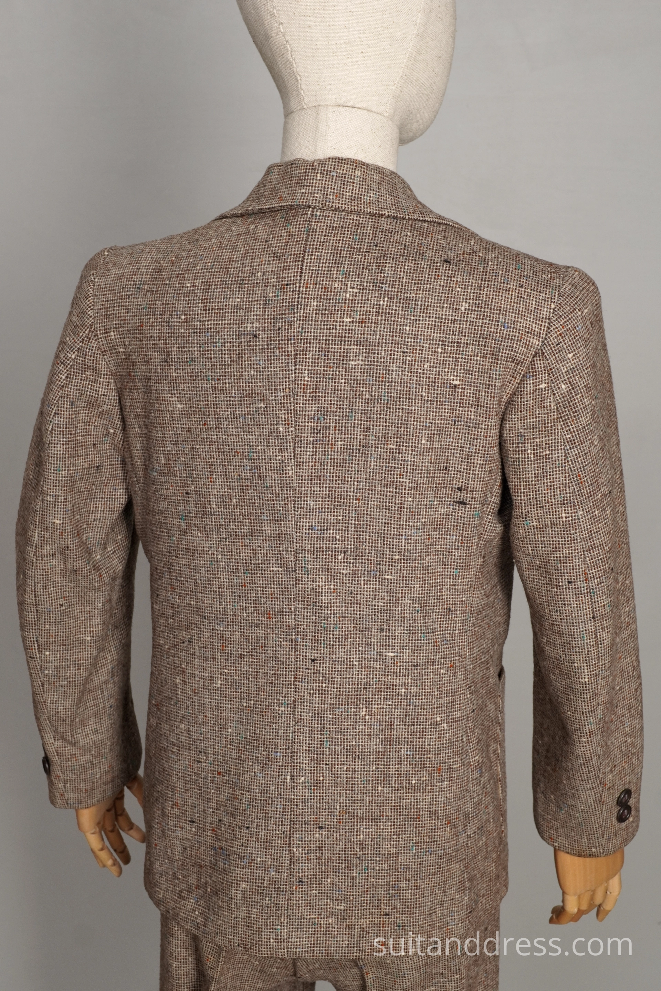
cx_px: 330
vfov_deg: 41.1
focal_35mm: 48
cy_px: 496
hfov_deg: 28.1
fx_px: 1322
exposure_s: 1/40
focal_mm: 32
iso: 400
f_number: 7.1
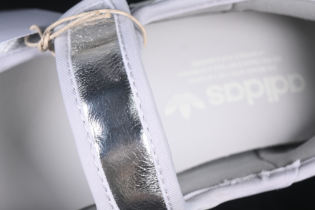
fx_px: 840
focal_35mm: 96
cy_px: 115
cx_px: 147
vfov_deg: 14.3
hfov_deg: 21.2
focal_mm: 50
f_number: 7.1
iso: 160
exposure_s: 1/80
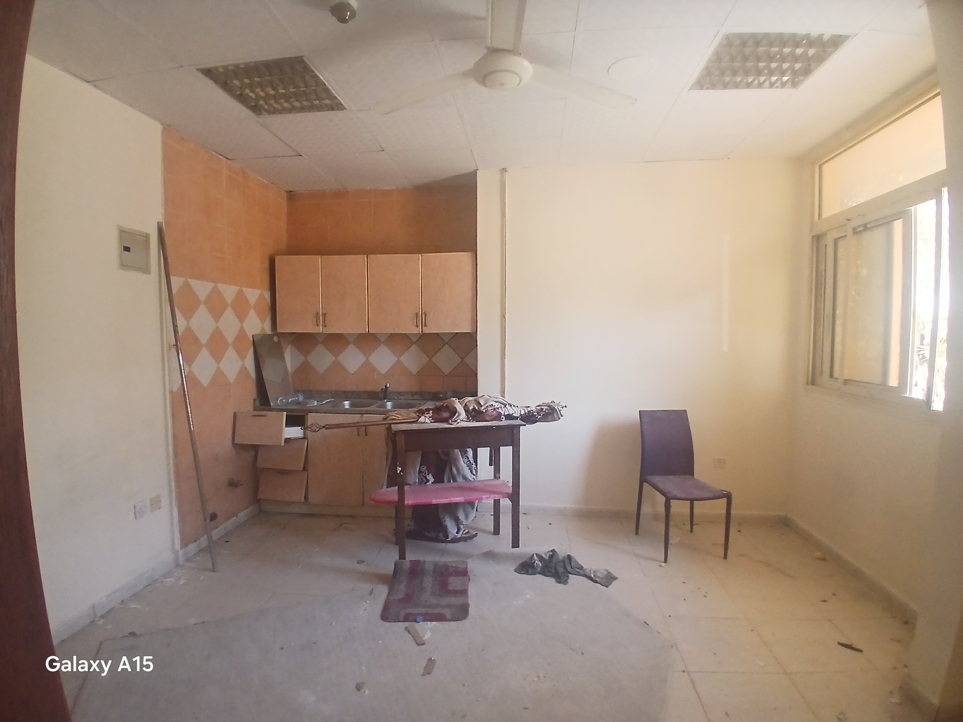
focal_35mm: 17
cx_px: 482
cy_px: 361
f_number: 2.2
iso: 100
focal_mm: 1.4
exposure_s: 1/33
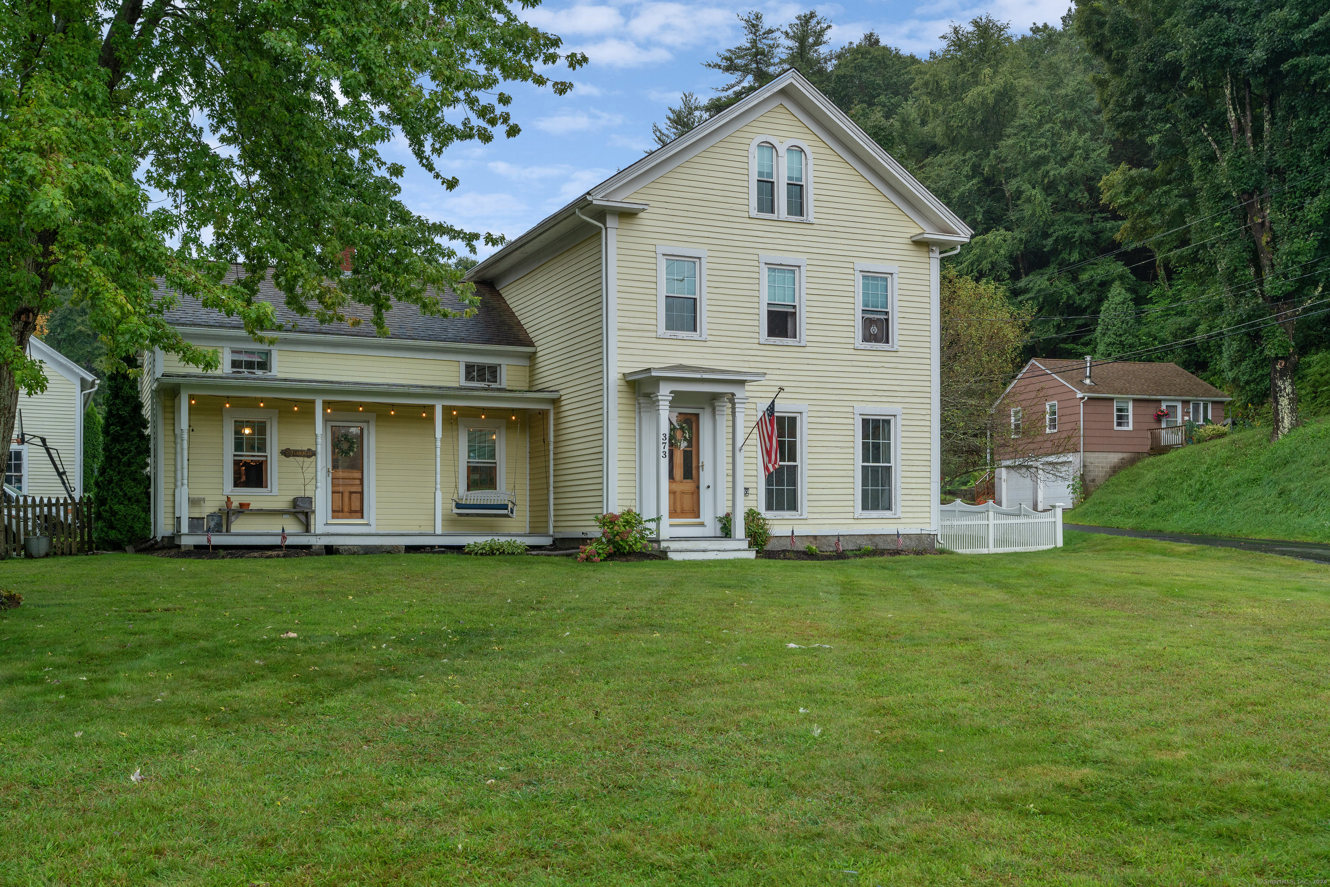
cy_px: 444
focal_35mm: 35
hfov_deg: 54.4
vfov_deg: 37.9
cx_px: 665
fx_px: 1293
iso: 400
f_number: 8
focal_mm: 35
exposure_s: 1/30
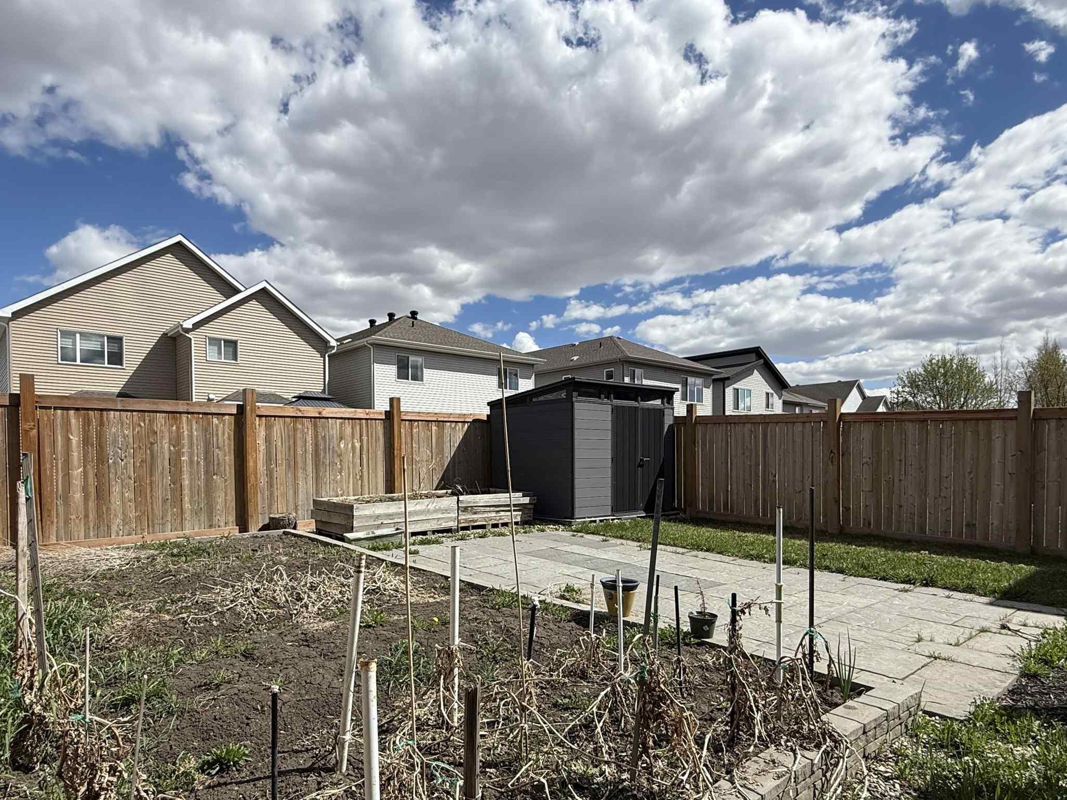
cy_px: 474
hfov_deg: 78.8
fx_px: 647
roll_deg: +0.8
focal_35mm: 21
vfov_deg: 63.0
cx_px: 483
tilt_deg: -0.8
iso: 50
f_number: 2.2
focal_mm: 2.22
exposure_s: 1/2506
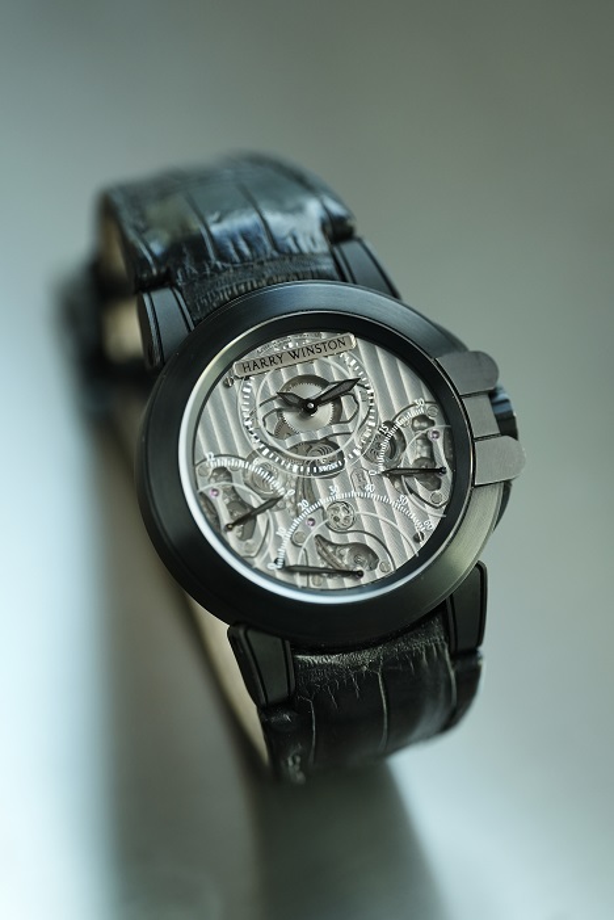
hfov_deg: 13.1
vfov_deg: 19.4
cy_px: 460
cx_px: 307
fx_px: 2683
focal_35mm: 105
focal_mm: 105
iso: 1000
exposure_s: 1/250
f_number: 2.8
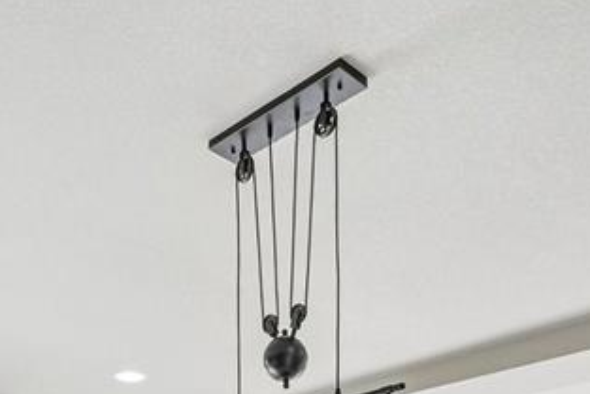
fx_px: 803
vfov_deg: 21.9
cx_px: 224
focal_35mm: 49
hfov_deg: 40.1
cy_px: 624
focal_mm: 10
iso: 800
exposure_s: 1/50
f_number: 8
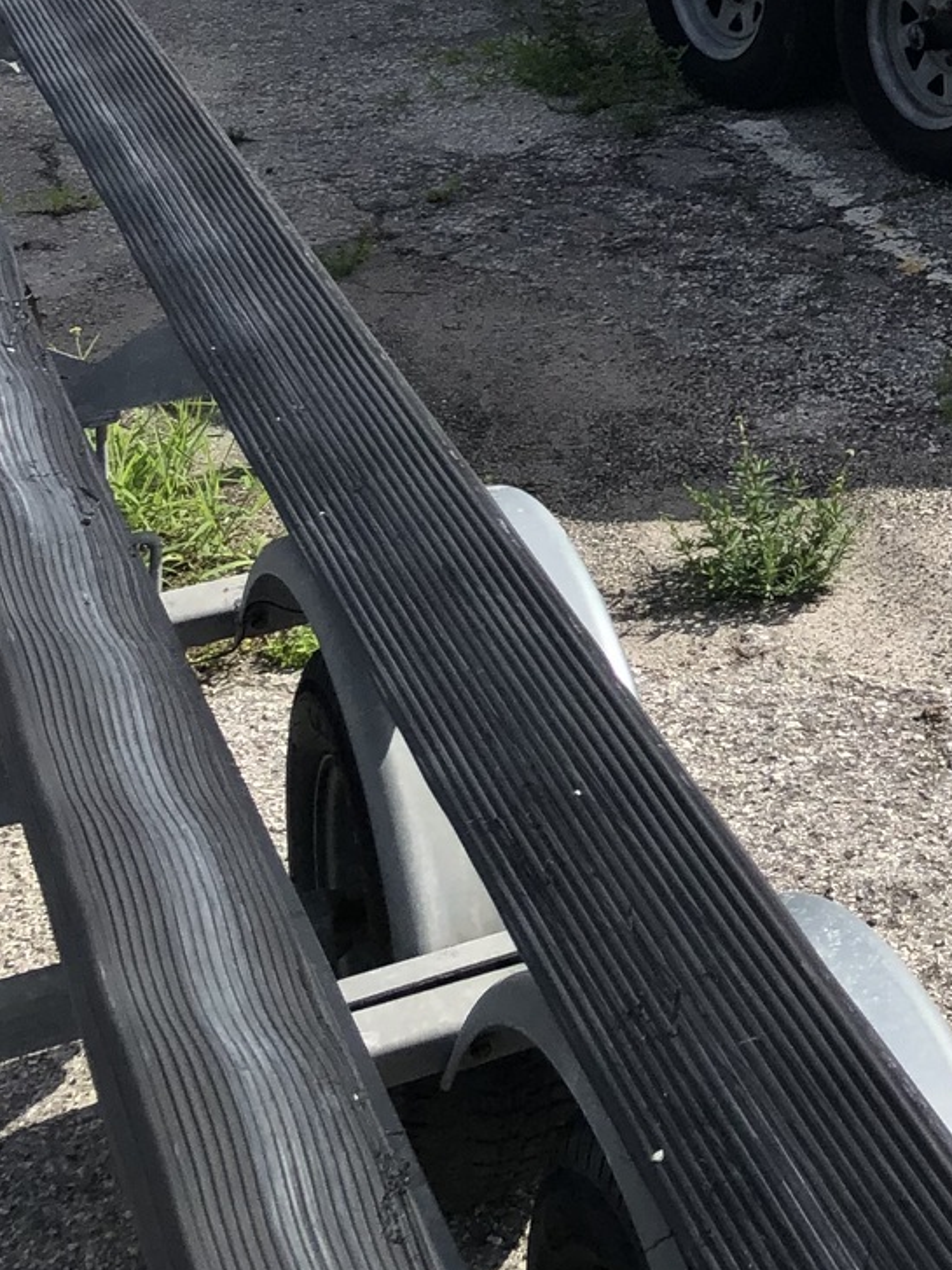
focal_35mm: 77
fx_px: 2824
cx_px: 1224
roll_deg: -1.2
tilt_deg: -6.5
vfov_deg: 23.1
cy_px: -286
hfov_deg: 17.9
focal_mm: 3.99
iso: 20
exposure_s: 1/3205
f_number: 1.8
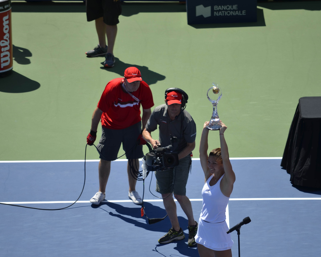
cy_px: 128
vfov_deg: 3.0
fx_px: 4845
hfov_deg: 3.8
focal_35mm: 510
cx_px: 159
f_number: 5.6
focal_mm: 300
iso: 100
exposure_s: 1/500
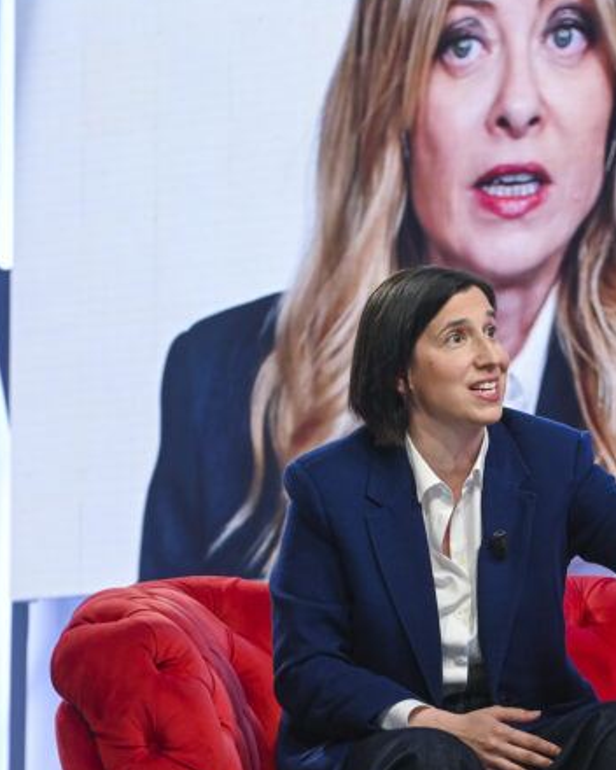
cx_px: 578
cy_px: 367
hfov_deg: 6.7
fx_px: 5219
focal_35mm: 229
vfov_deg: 8.4
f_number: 8
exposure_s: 1/100
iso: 3200
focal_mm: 140
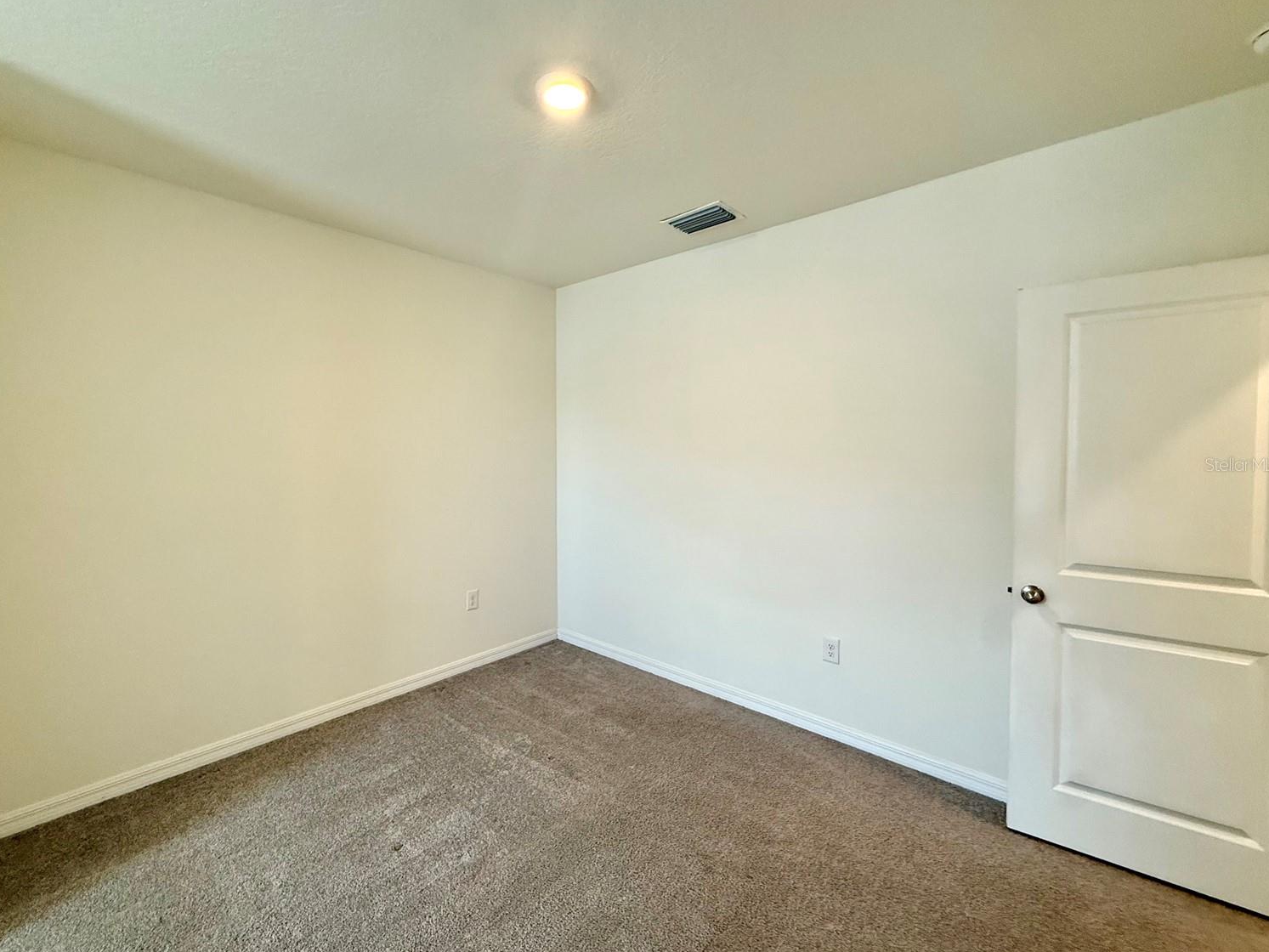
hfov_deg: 98.1
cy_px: 464
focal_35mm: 15
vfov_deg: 81.7
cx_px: 605
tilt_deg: +0.2
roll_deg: -0.4
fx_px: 550
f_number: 2.2
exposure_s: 1/120
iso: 200
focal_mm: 2.22
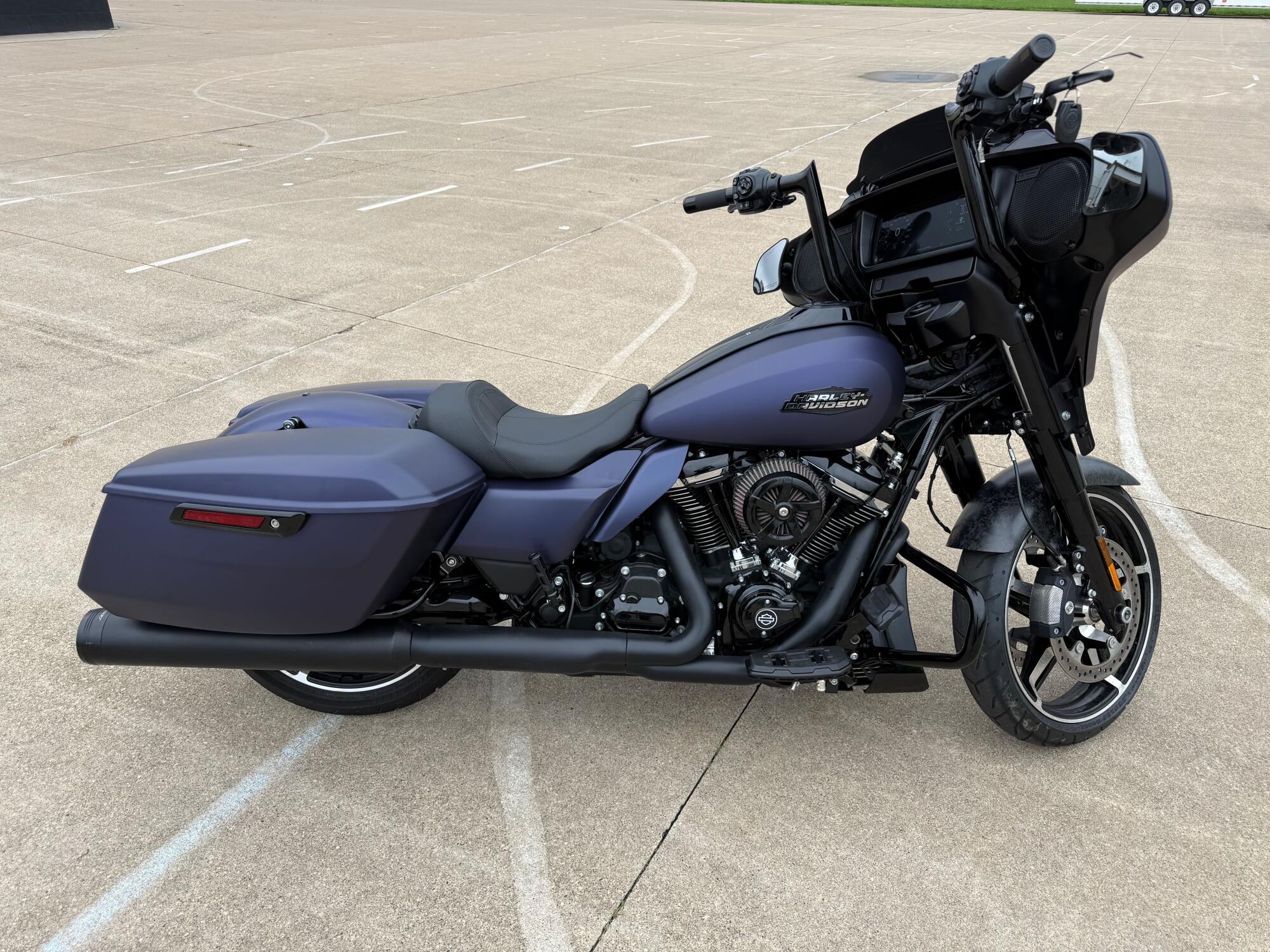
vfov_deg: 56.8
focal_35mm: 24
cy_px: 476
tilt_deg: -28.4
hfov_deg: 71.6
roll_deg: +0.1
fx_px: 881
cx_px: 635
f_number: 1.78
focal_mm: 6.76
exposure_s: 1/1618
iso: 80
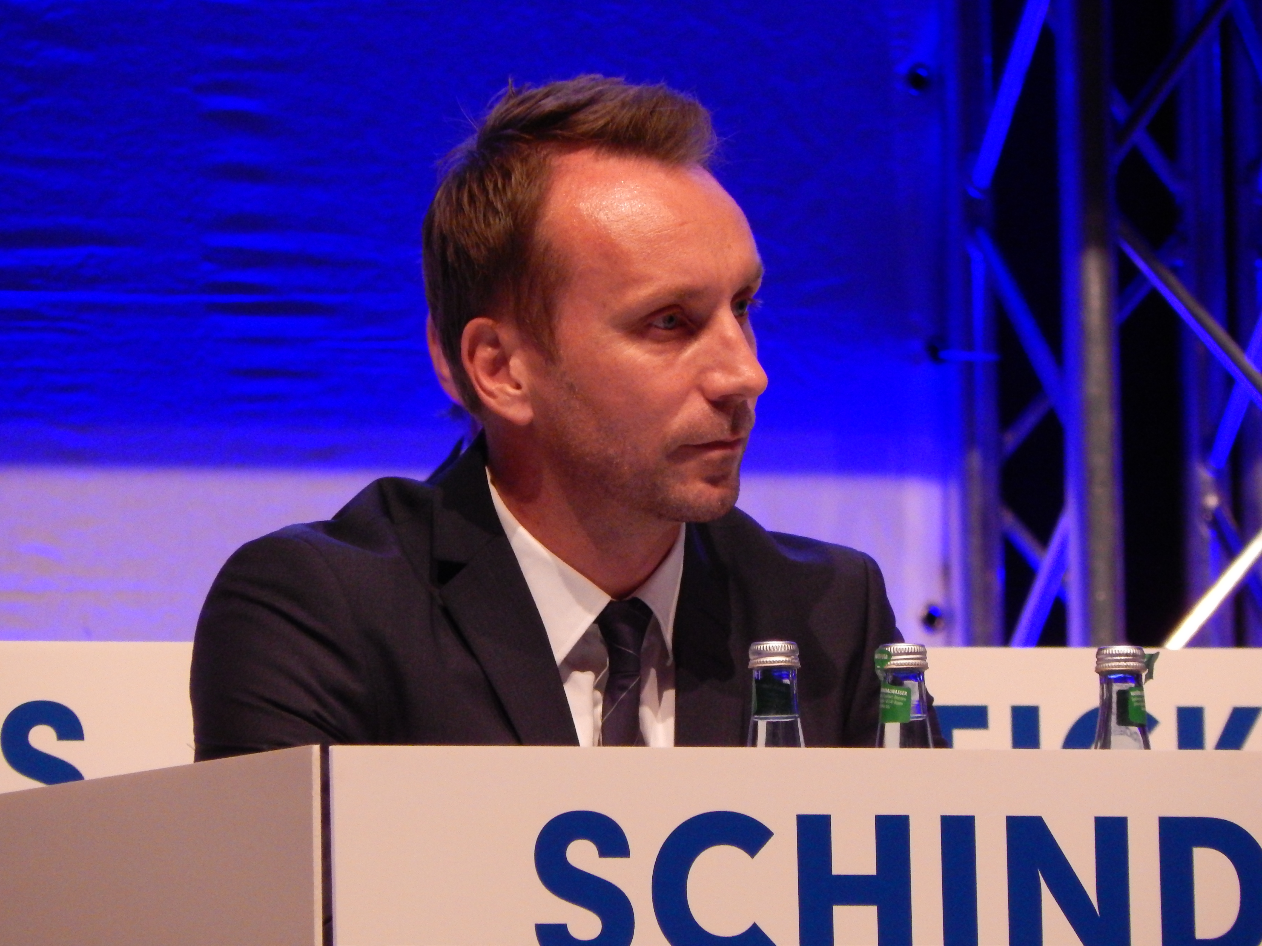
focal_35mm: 550
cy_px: 473
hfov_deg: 3.6
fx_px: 20051
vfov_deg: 2.7
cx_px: 631
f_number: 5.8
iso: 800
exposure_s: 1/50
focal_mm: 97.9
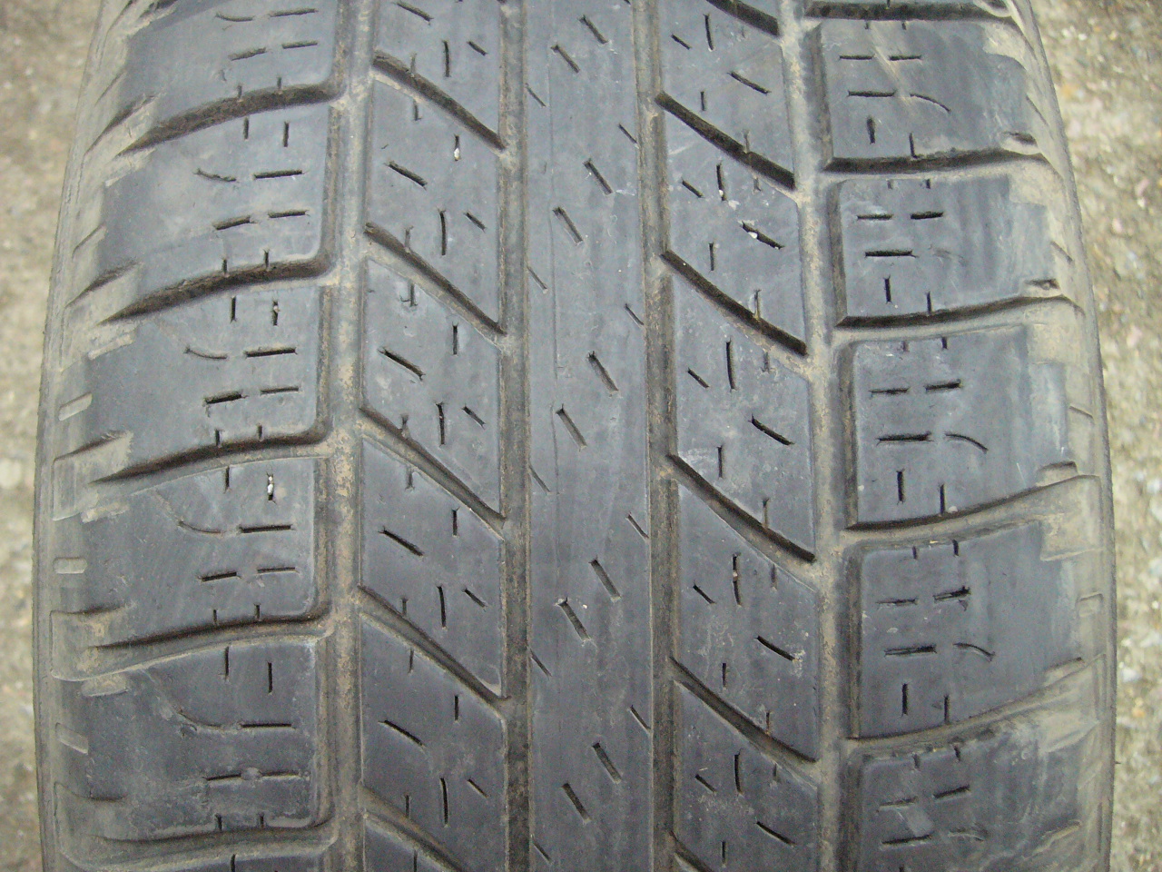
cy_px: 436
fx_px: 1175
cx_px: 581
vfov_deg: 40.7
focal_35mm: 35
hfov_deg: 52.6
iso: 400
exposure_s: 1/125
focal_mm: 5.8
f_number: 2.8
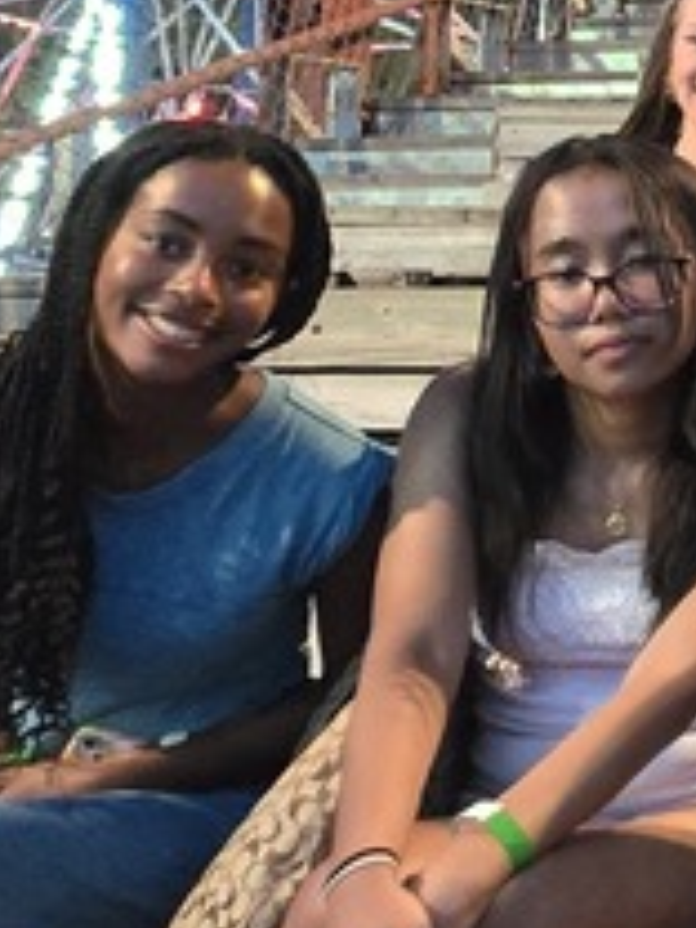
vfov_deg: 29.7
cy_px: 205
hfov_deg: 16.1
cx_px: 1490
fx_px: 1716
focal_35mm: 64
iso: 1250
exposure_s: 1/60
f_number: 2.2
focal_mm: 2.2
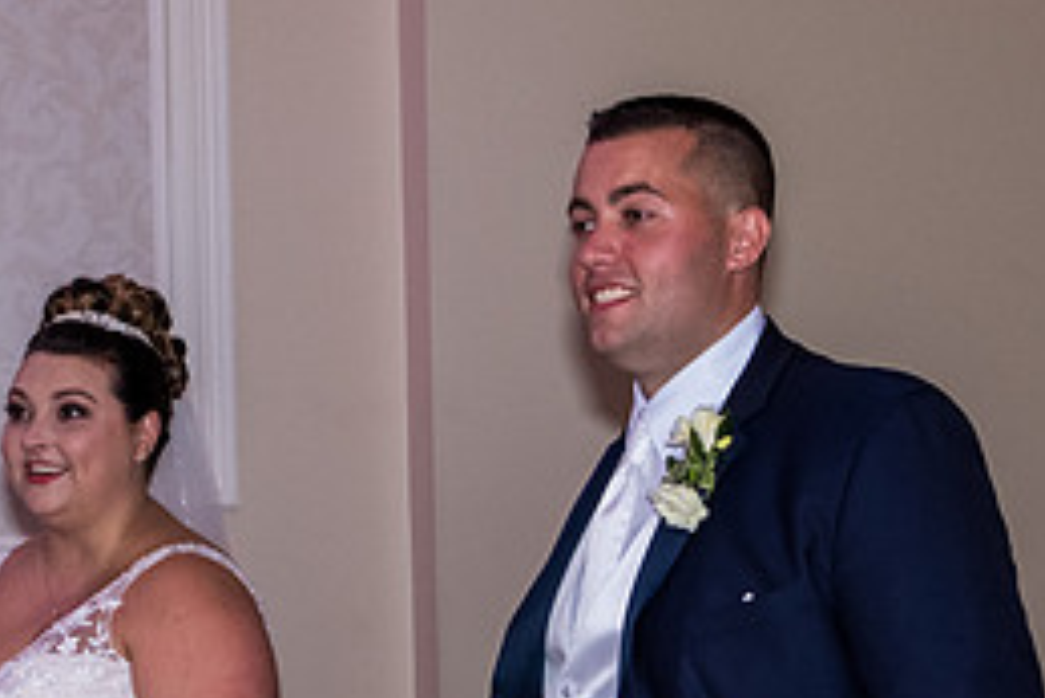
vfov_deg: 18.1
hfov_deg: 27.1
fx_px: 2149
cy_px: 635
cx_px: 295
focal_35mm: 74
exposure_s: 1/125
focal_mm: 22.3
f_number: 3.2
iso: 1600
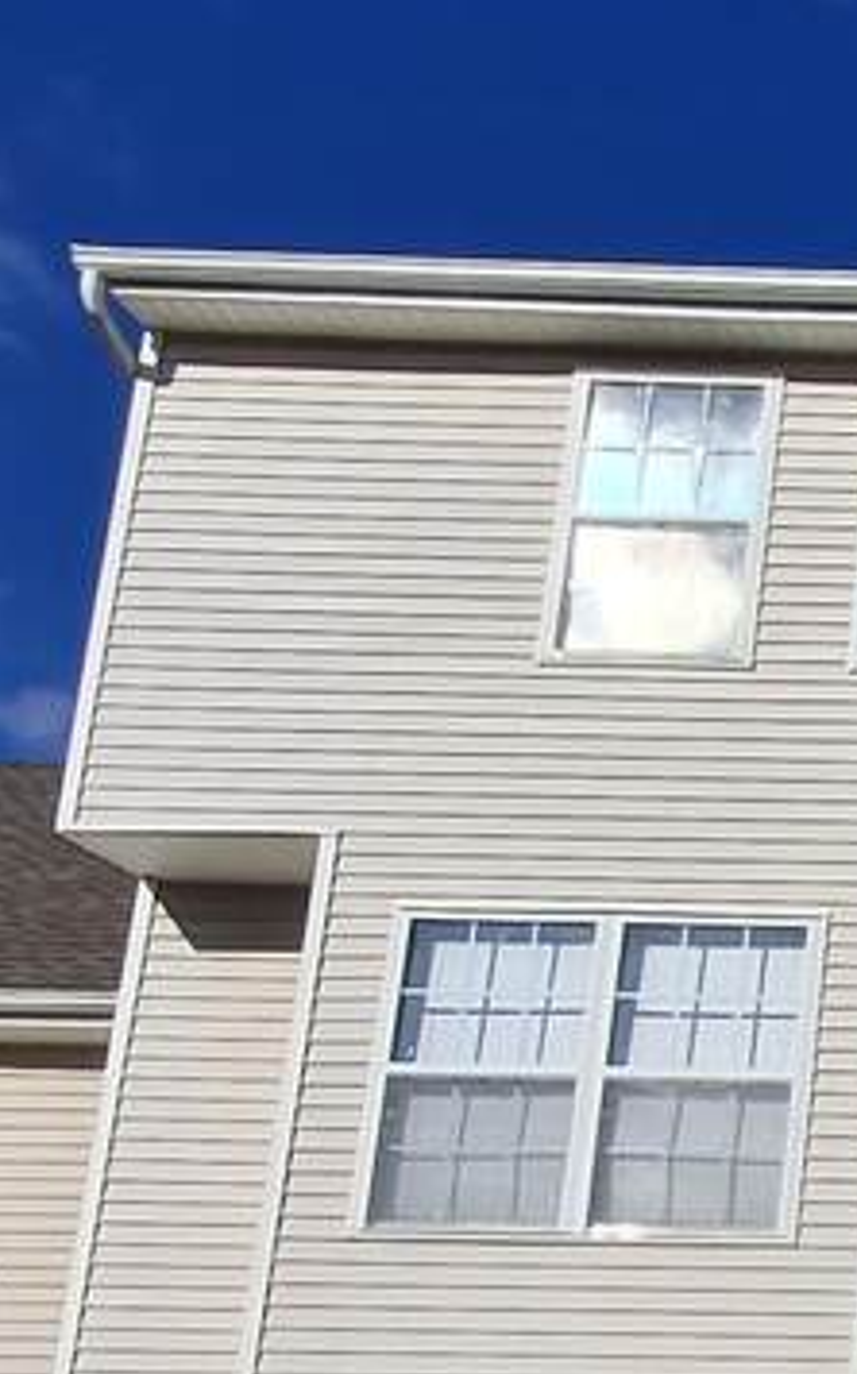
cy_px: 1258
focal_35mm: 61
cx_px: 1652
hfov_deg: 16.7
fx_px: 2283
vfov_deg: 31.8
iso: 40
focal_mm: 1.64
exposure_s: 1/3906
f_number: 2.2
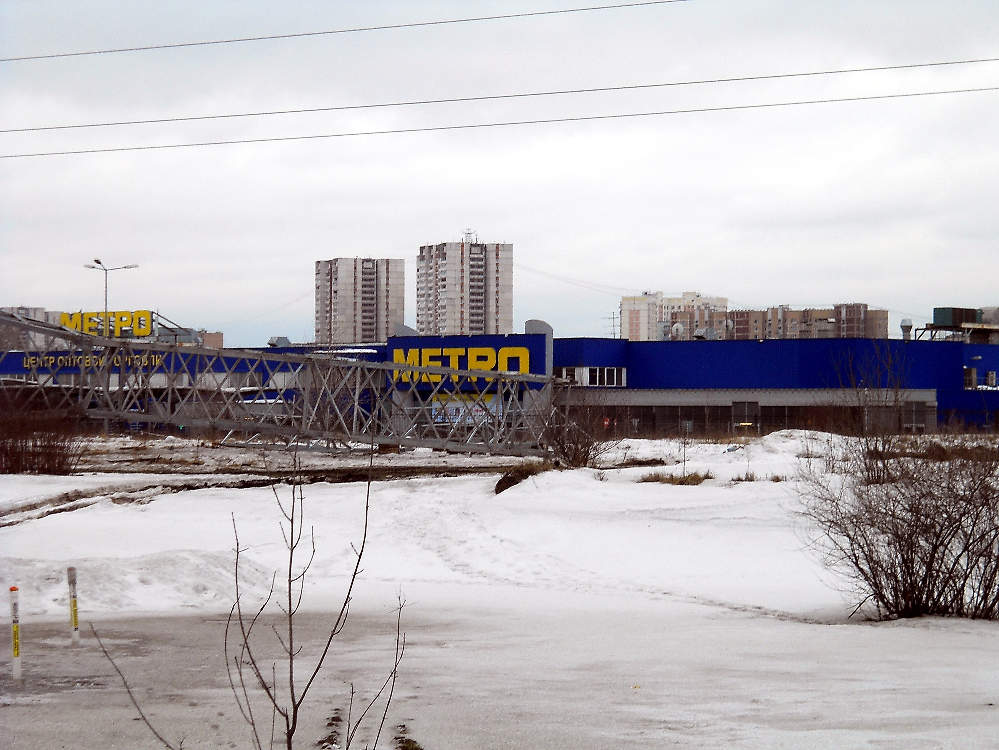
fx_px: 3059
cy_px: 375
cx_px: 500
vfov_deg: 14.0
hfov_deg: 18.5
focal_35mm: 106
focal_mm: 17.48
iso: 80
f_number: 5.3
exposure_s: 1/250
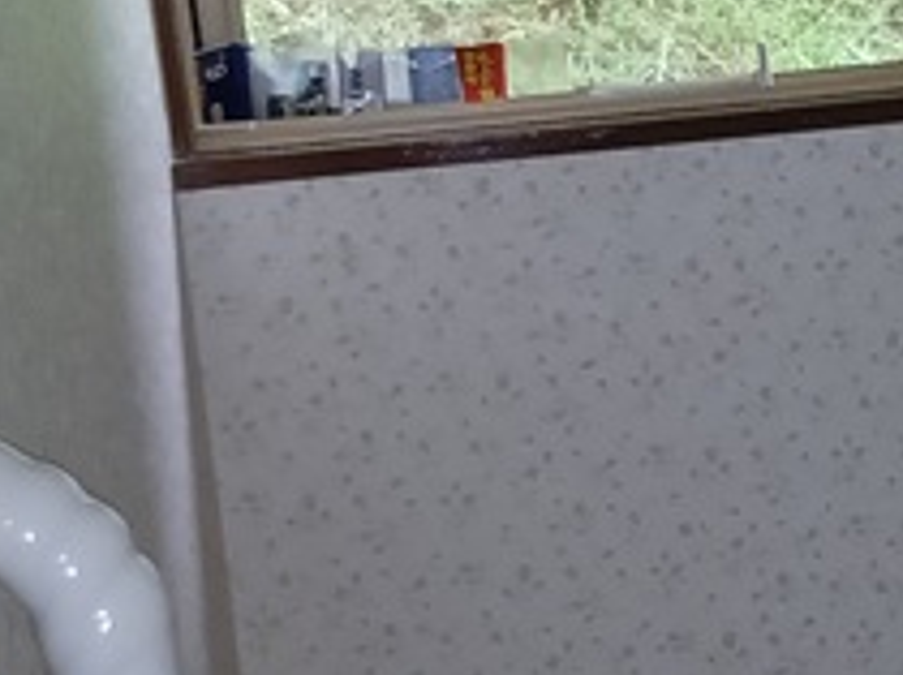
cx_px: 1410
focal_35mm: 124
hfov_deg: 14.7
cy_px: 279
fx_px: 3231
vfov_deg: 11.9
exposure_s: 1/33.3
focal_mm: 3.86
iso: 250
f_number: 1.8
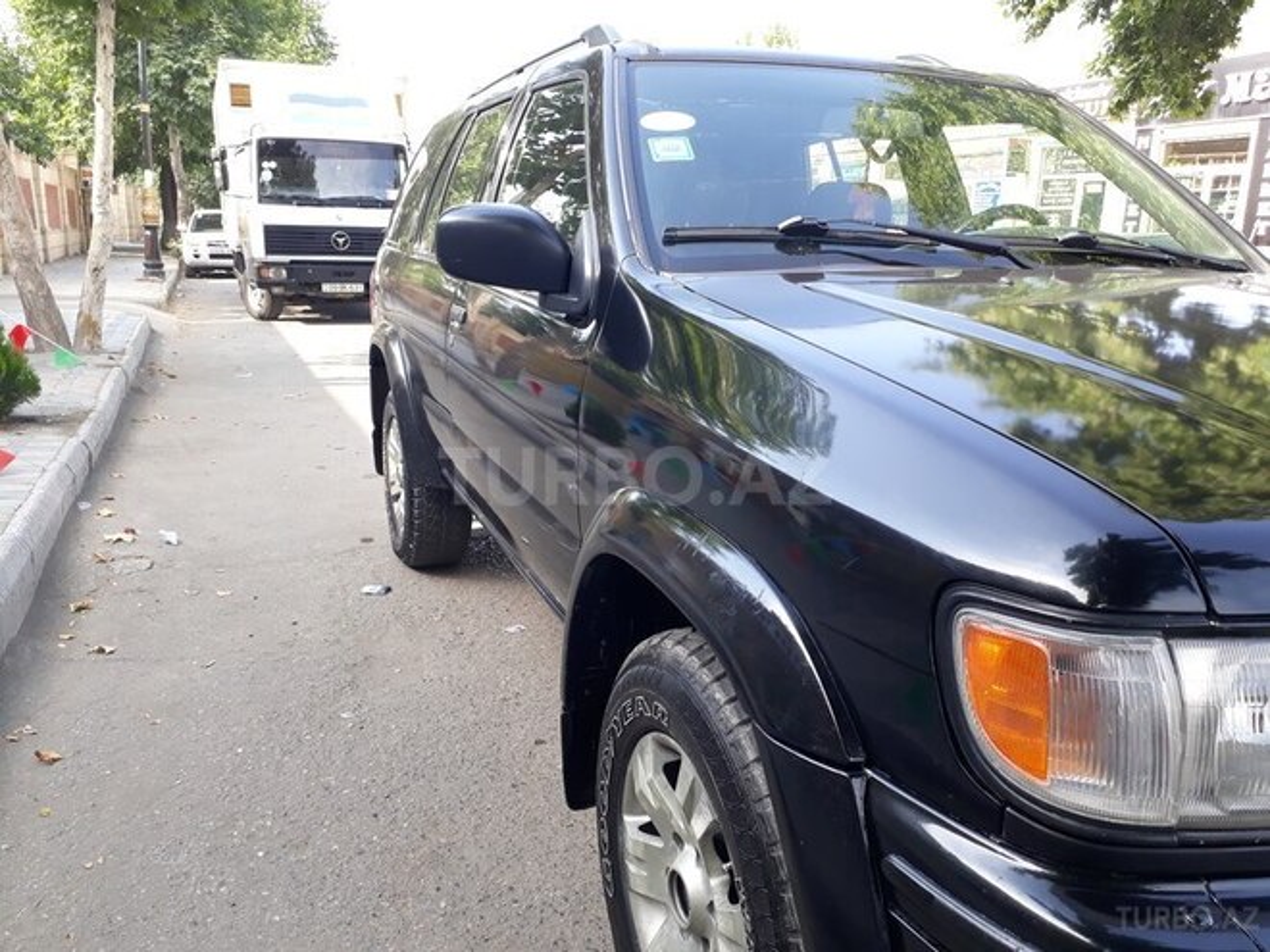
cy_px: 476
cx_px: 635
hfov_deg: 65.3
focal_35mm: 27
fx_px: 991
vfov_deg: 51.4
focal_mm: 3.6
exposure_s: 1/169
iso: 40
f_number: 1.9
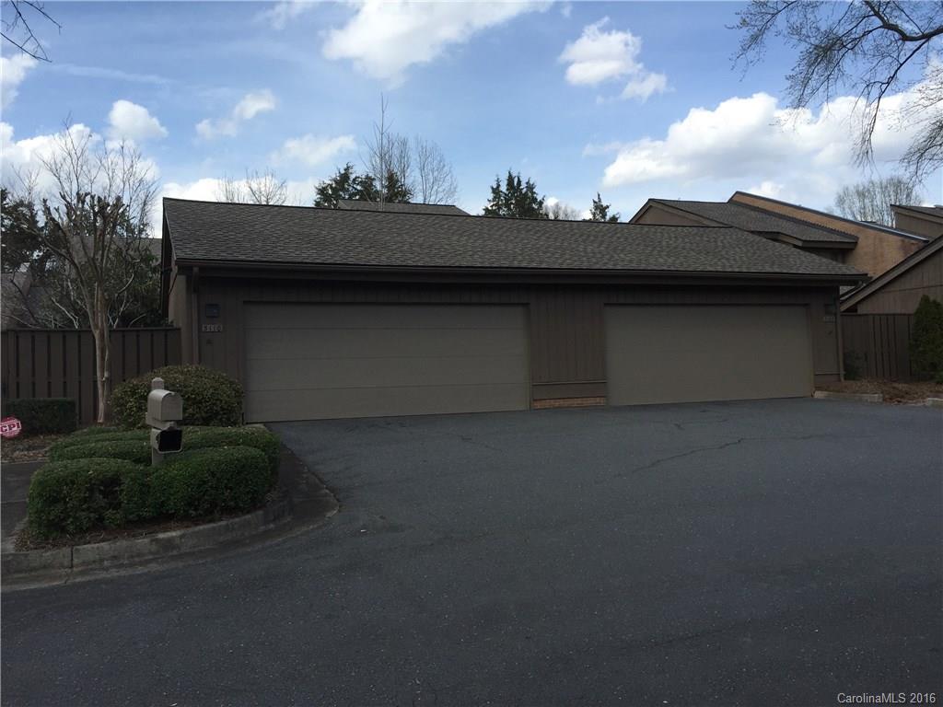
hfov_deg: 61.7
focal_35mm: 29
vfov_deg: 48.2
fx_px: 790
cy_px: 354
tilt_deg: +2.1
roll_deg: +0.0
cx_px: 472
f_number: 2.2
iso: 32
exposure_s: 1/1721
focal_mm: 4.15
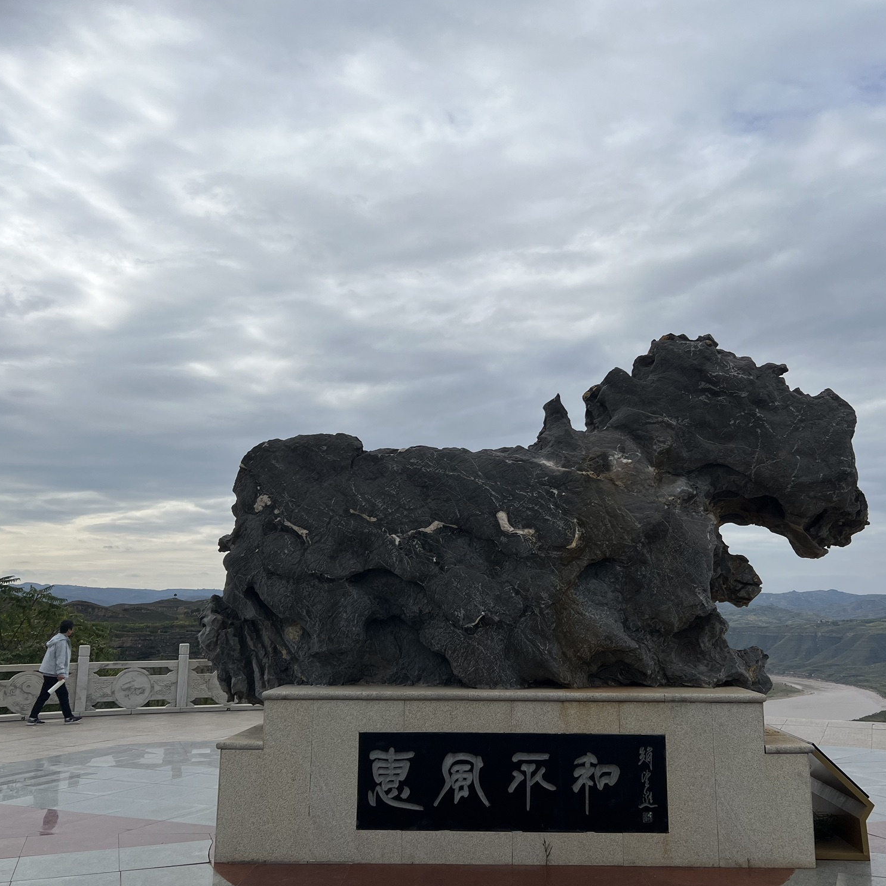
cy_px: 442
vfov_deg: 52.5
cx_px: 477
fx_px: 898
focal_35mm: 31
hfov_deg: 52.5
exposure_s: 1/7463
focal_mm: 5.7
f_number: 1.5
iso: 50
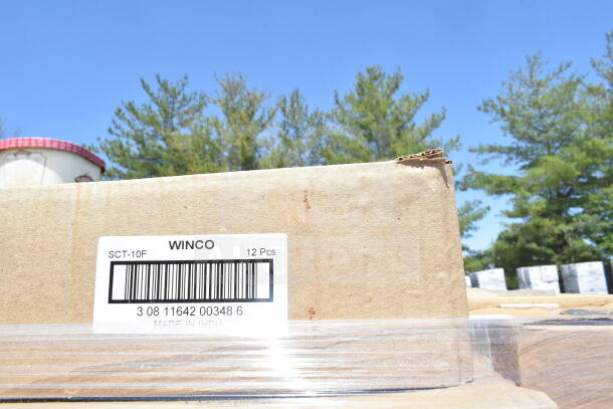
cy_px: 204
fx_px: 460
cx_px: 306
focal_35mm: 27
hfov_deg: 67.4
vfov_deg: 48.0
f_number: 14
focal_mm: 18
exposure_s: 1/800
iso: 1600
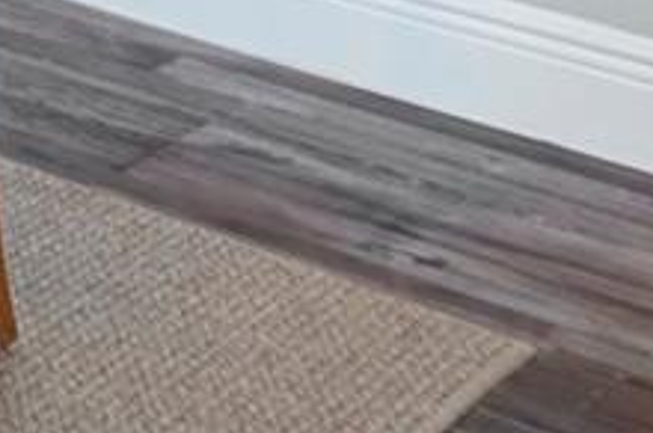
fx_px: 2373
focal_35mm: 131
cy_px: -848
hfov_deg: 11.3
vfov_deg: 8.7
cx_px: -1172
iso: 1000
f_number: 8
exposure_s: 1/2
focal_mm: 12
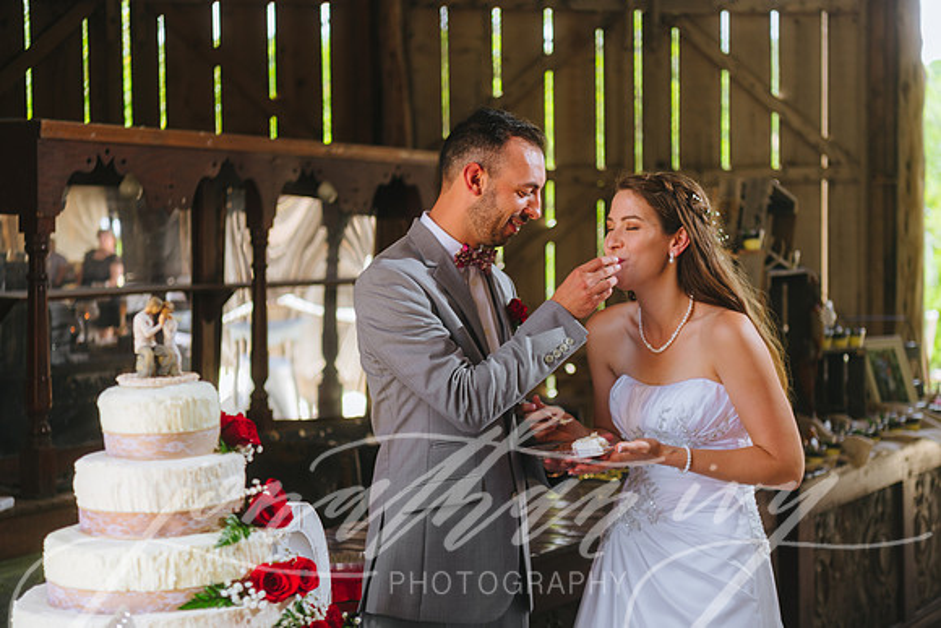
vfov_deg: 19.5
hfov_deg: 28.8
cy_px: 314
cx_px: 470
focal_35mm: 70
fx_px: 1830
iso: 160
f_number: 2.8
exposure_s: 1/160
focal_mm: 70
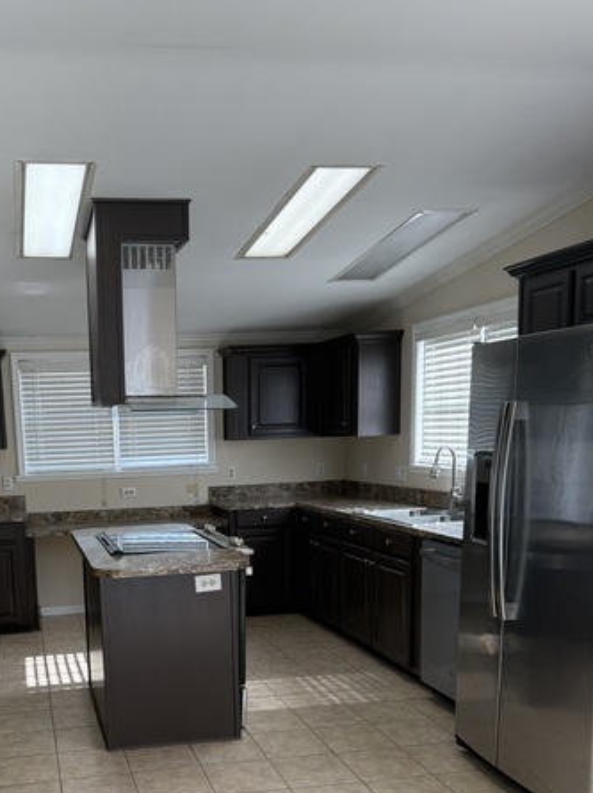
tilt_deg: -9.7
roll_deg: +2.2
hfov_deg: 38.7
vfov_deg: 50.1
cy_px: 555
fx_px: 823
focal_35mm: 36
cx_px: 157
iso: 160
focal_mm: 6.76
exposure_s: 1/241
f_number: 1.78
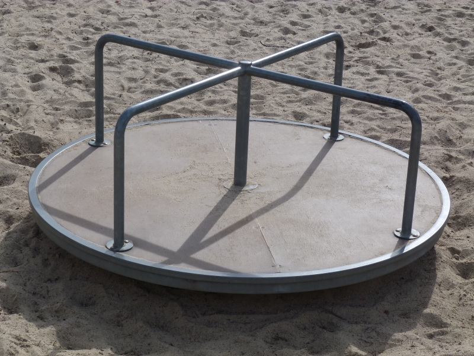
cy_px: 178
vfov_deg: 18.4
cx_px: 237
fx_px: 1095
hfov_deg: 24.4
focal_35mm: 80
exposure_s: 1/400
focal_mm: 14.5
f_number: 5.6
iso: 80
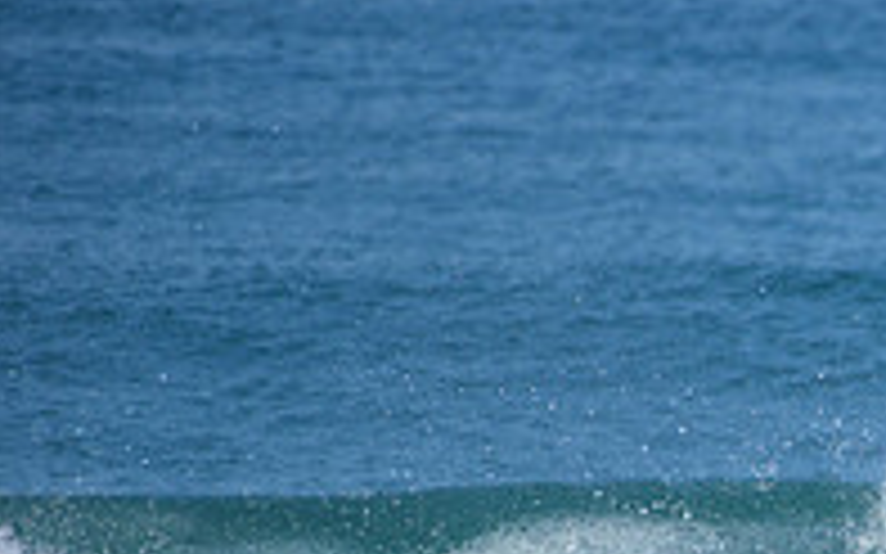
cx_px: 1300
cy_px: 777
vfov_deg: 0.9
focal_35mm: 1500
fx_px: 36209
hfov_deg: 1.4
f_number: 5.6
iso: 220
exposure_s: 1/2000
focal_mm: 500
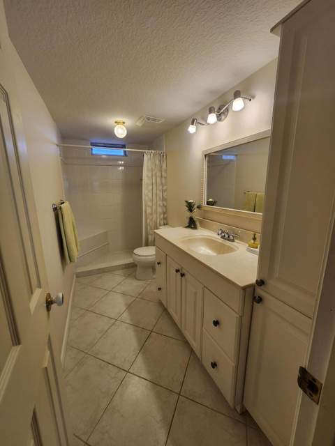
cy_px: 223
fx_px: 168
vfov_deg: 106.2
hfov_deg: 89.9
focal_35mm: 13
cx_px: 168
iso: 50
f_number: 2.2
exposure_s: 1/60
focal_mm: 1.74
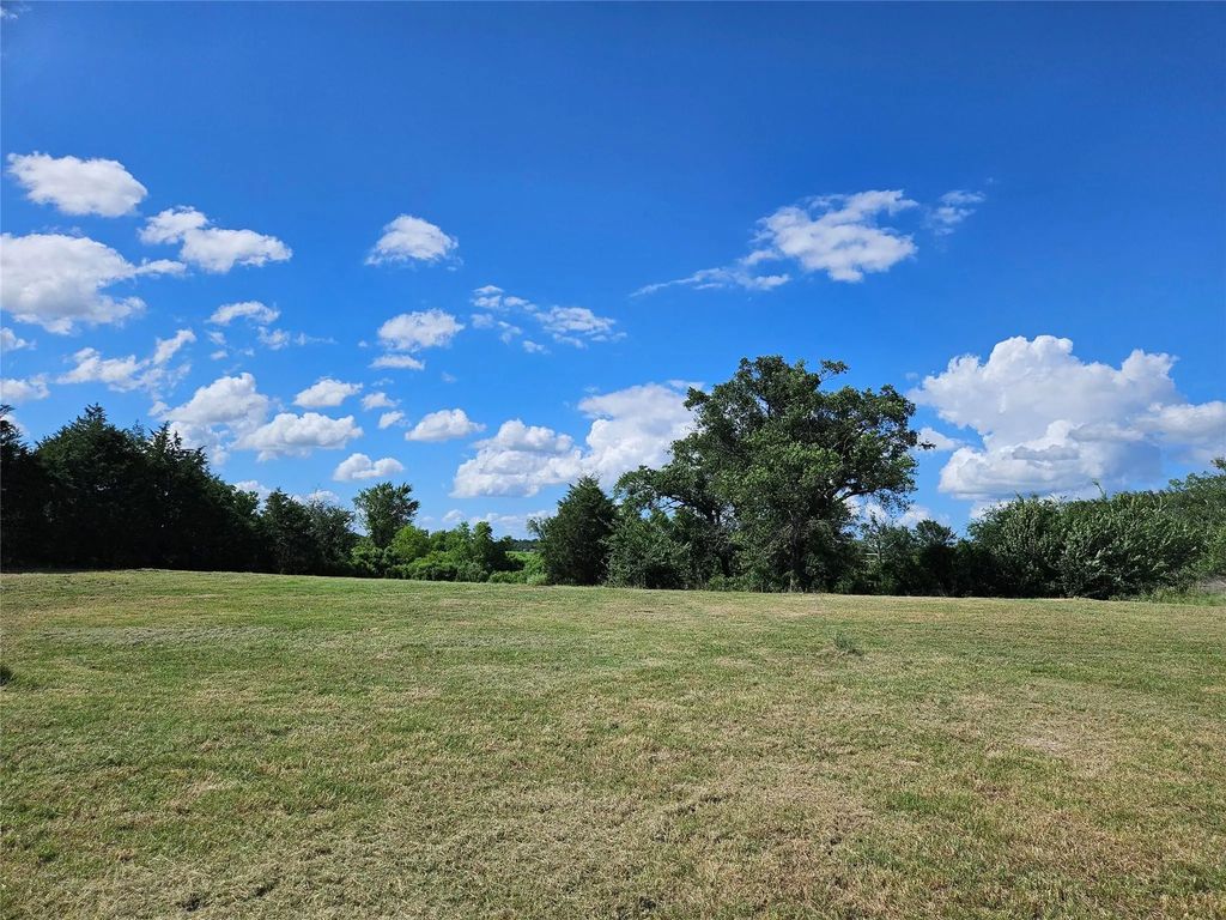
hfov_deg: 73.9
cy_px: 460
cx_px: 613
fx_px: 815
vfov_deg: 58.9
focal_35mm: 23
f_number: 1.8
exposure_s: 1/3409
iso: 25
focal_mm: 5.4
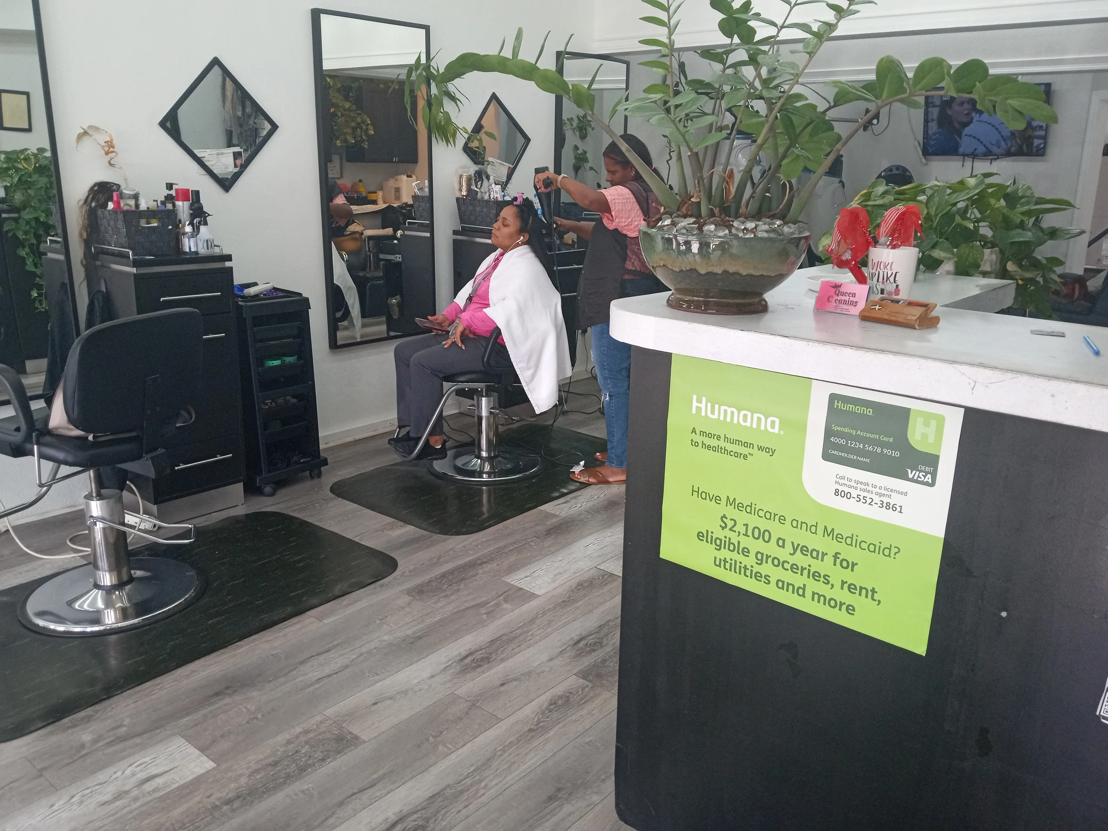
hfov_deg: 63.4
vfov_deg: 49.7
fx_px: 896
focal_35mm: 28
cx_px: 554
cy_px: 416
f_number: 2.2
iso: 190
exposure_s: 1/120
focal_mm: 3.71
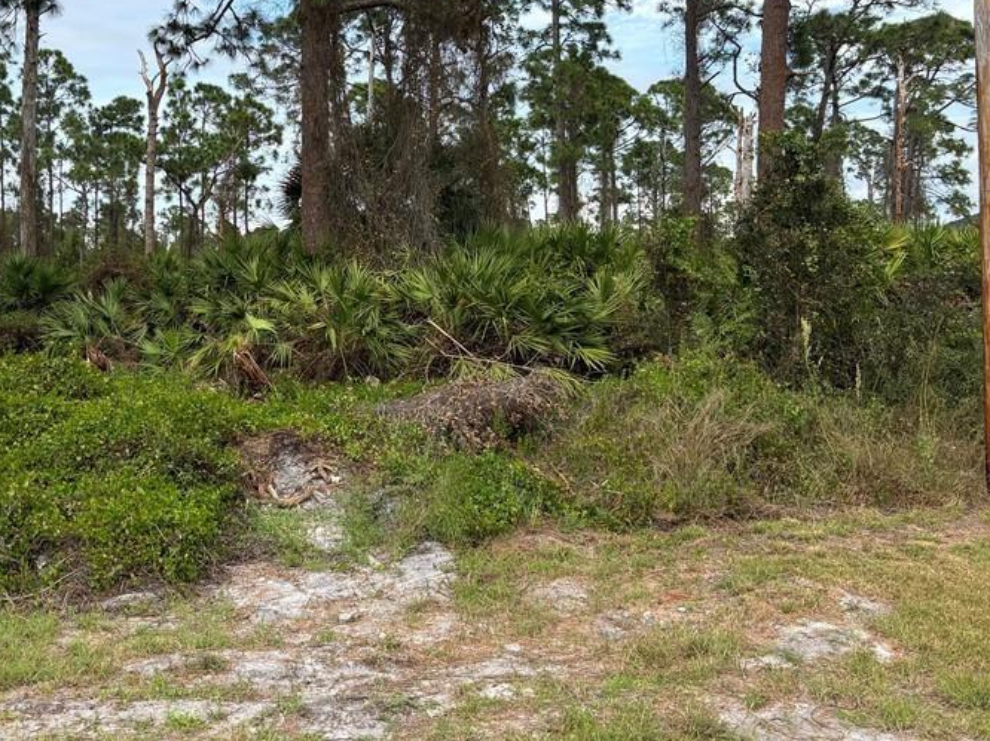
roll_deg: +0.3
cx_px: 314
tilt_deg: +1.1
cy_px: 266
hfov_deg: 45.9
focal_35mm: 40
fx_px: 1144
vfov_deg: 35.7
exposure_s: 1/1399
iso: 50
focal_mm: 5.96
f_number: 1.6
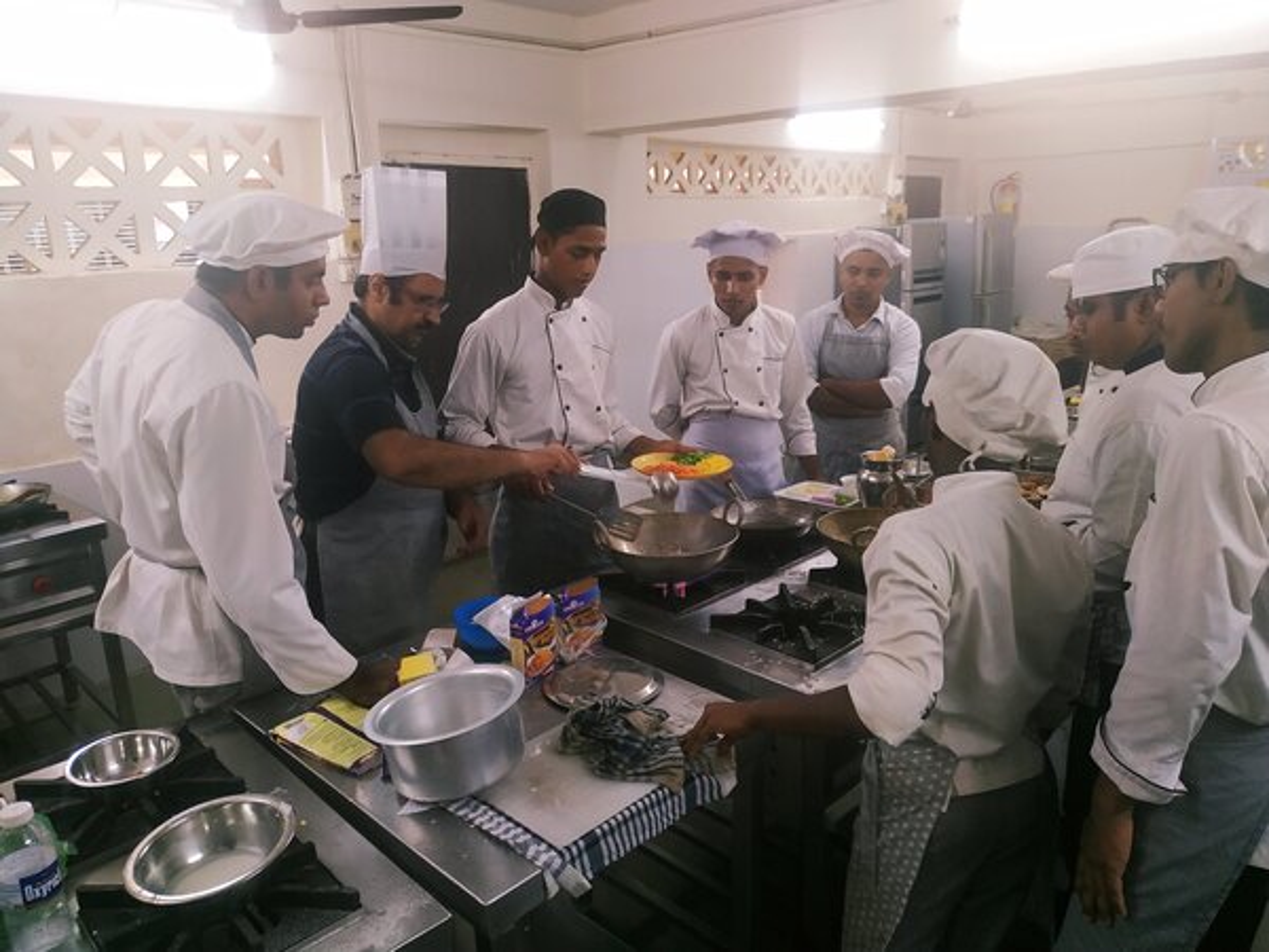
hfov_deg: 71.6
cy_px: 476
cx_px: 634
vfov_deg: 56.8
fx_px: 880
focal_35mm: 24
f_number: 1.9
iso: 250
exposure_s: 1/25
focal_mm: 3.94
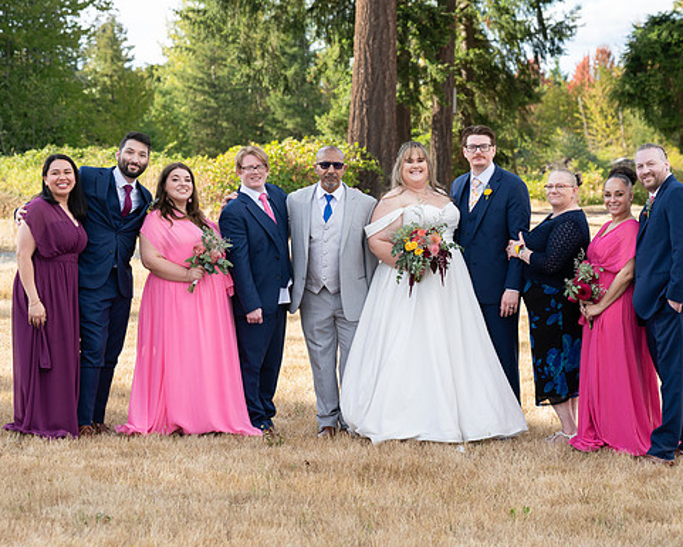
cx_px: 366
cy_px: 274
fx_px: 1901
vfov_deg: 16.4
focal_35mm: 94
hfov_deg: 20.4
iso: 250
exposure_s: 1/400
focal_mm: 83
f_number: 5
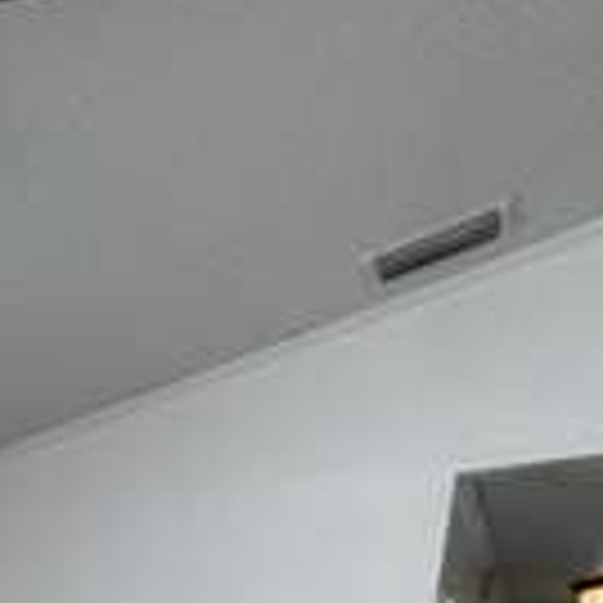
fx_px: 1163
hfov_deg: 26.0
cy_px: 1354
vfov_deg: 16.5
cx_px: -117
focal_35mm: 59
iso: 80
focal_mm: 2.22
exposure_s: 1/120
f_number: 2.2
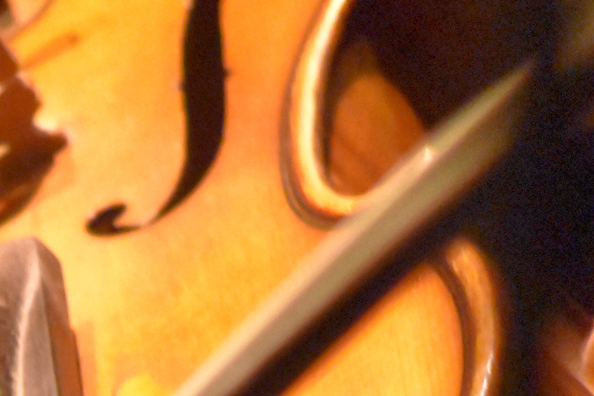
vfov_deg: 0.9
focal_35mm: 1464
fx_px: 24160
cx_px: -69
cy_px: 731
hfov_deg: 1.4
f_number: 5.3
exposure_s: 1/100
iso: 12800
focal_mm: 220
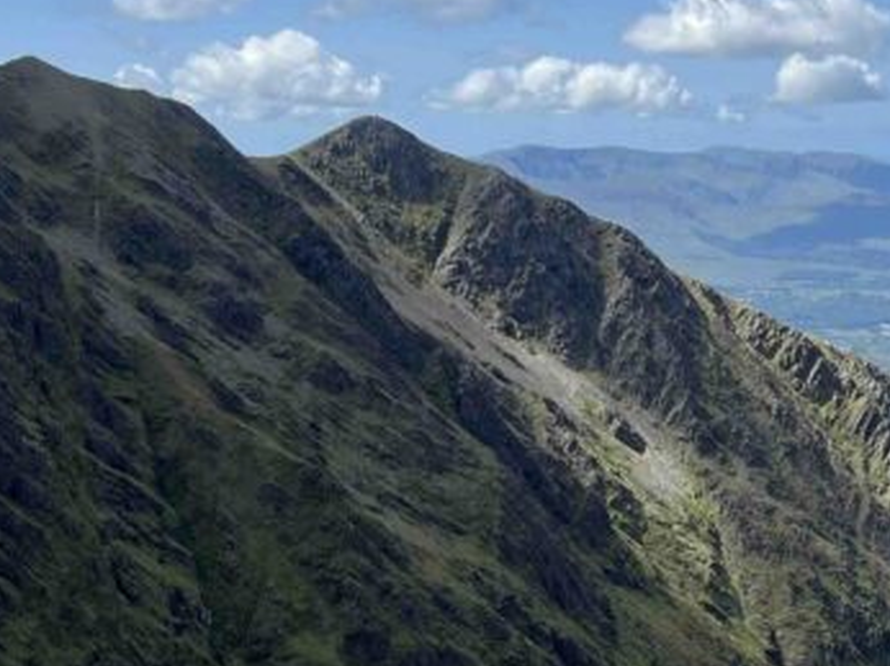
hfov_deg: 24.7
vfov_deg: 19.0
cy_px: 483
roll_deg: -0.1
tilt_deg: -10.8
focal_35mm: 77
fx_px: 1978
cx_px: 772
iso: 50
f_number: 1.5
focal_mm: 5.7
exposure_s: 1/3704
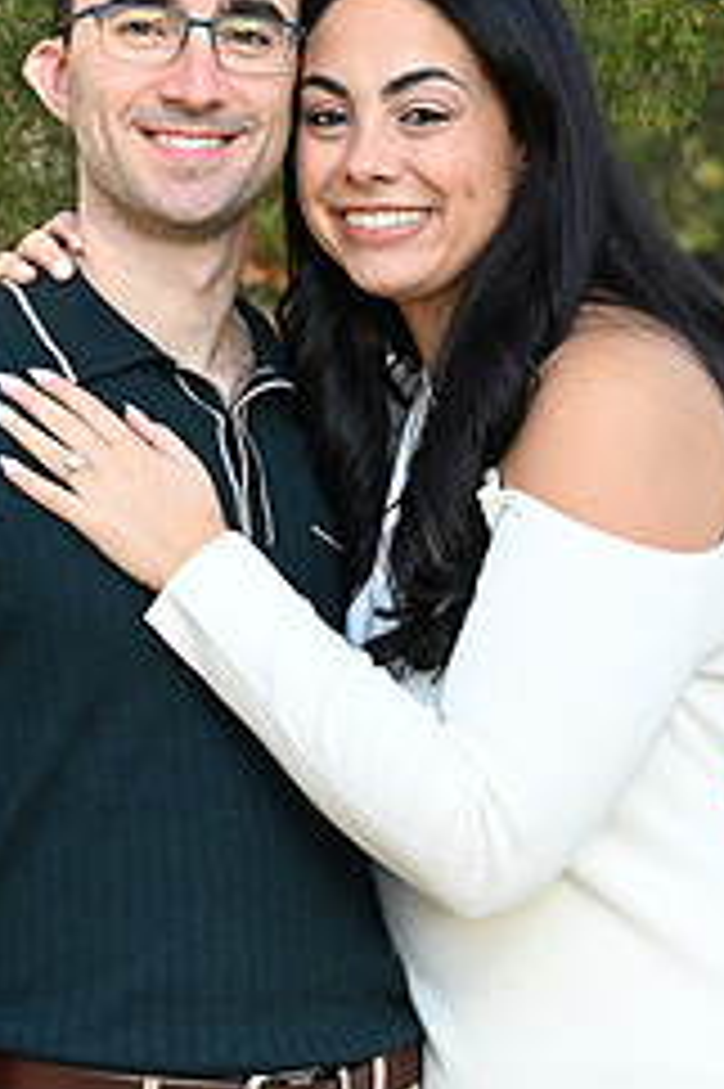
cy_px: 675
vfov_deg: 10.1
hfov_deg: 6.7
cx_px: 281
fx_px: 6162
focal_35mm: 204
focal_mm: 85
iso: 320
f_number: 6.3
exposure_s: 1/160
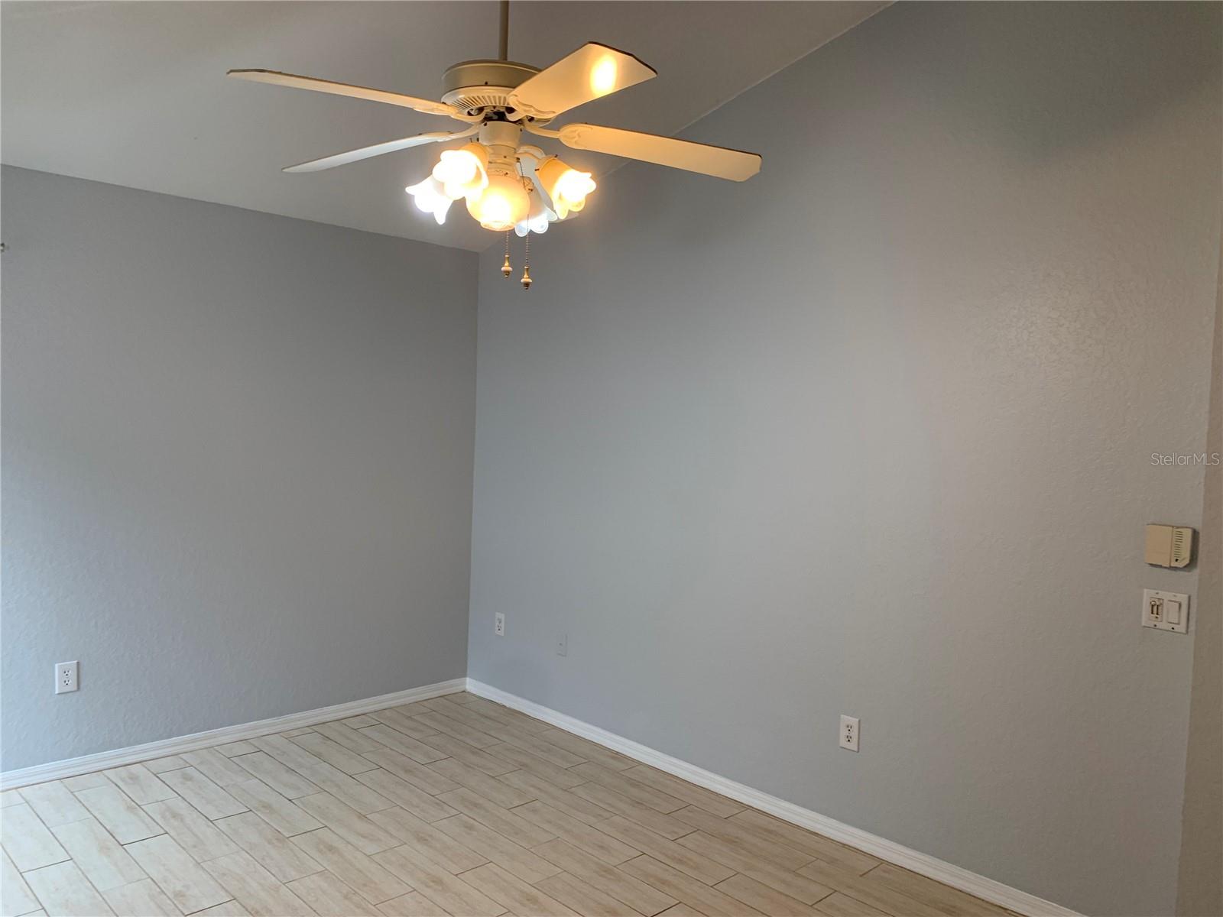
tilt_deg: -2.6
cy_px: 458
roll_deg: -2.0
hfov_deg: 67.3
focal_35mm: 26
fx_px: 919
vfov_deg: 53.1
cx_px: 612
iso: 50
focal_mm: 4.25
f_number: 1.8
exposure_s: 1/60
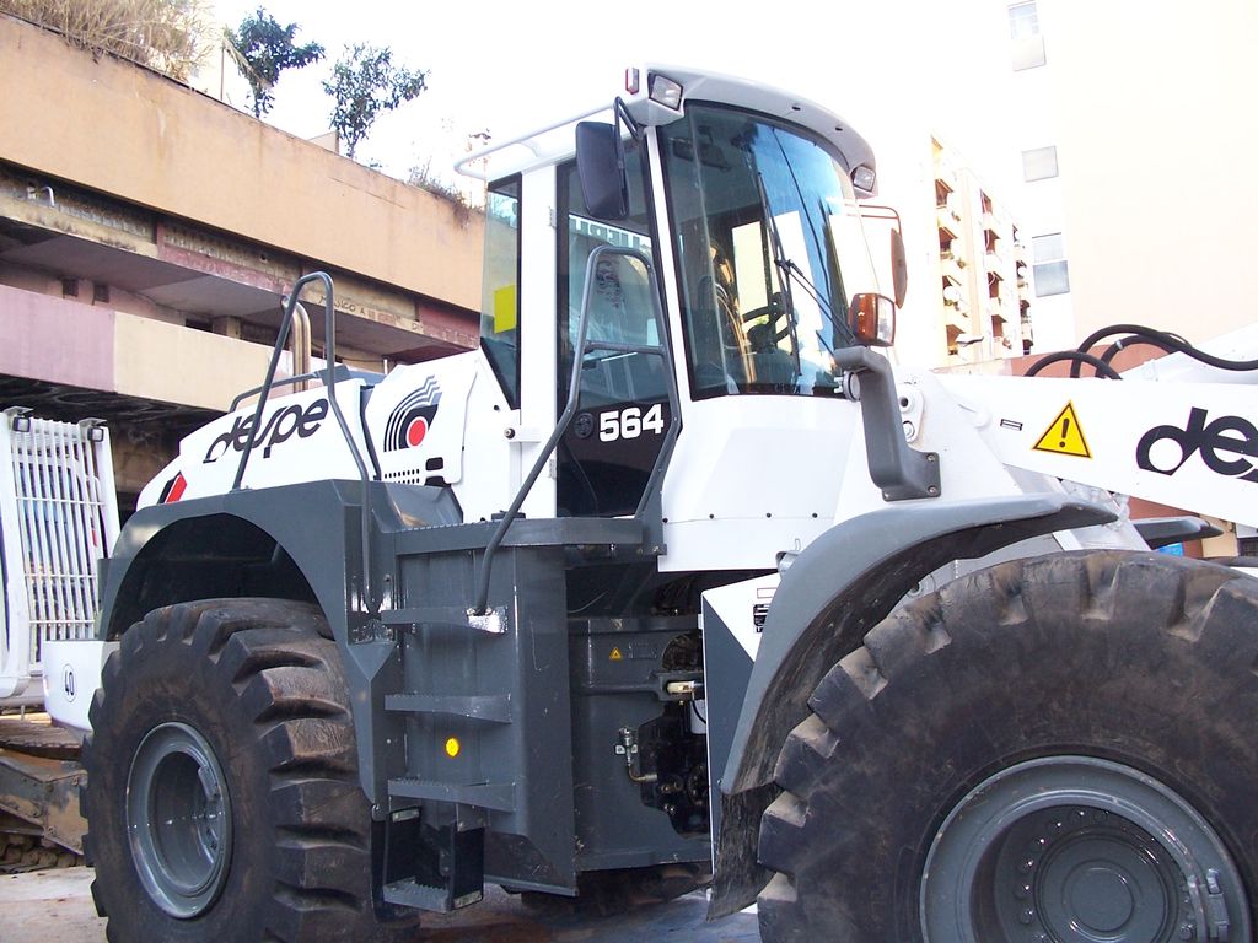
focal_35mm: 35
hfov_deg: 52.6
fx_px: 1272
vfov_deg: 40.7
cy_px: 472
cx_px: 629
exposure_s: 1/90
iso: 140
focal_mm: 6
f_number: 2.8
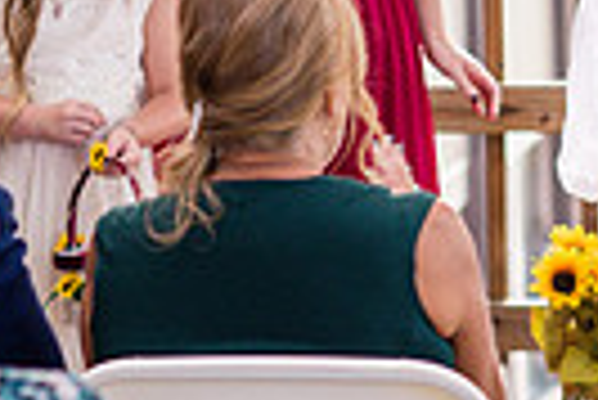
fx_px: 6269
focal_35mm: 377
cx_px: 1021
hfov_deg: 5.4
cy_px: -74
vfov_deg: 3.6
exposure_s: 1/250
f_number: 3.2
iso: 400
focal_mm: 85
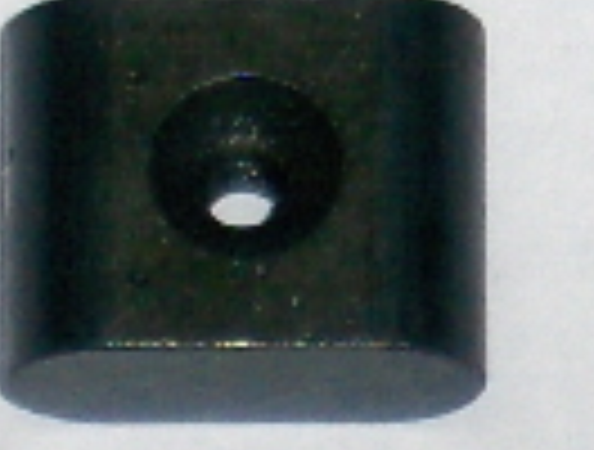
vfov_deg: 3.3
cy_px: 281
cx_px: 382
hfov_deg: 4.4
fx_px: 7716
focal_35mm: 448
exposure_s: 1/125
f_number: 5
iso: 100
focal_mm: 22.5
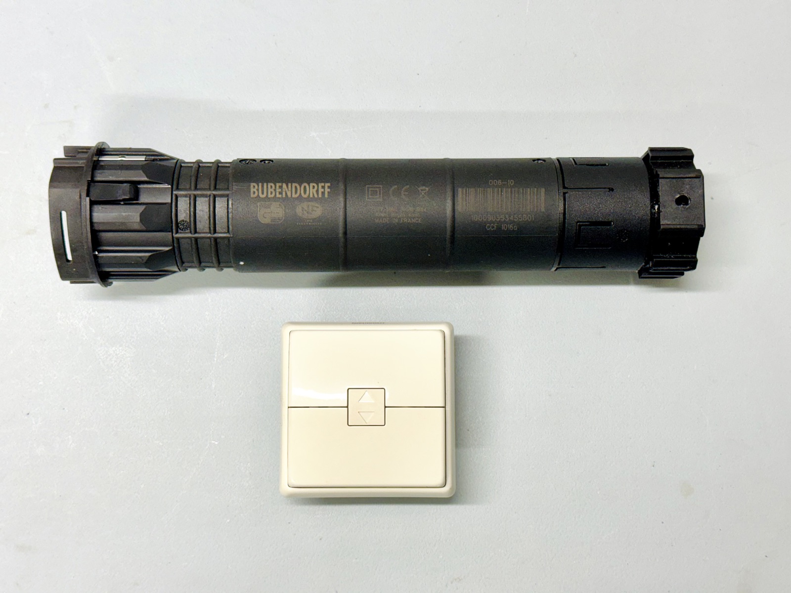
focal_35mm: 48
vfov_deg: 30.3
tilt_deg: -83.0
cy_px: 296
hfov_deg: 39.7
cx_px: 396
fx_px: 1097
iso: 100
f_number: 1.78
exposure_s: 1/100
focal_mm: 6.86
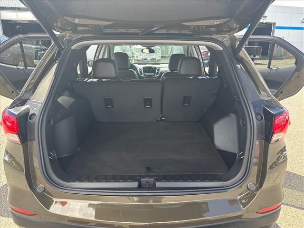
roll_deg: -0.2
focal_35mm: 24
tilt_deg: -17.6
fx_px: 211
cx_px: 152
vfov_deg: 56.8
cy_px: 114
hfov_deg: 71.6
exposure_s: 1/444
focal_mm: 6.86
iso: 80
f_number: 1.78
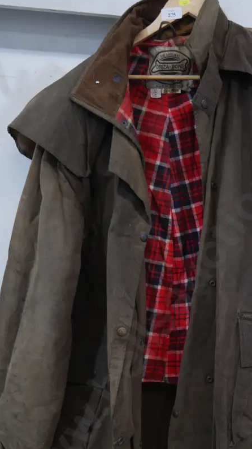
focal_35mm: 45
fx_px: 535
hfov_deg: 26.1
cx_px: 198
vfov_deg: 45.2
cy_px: 274
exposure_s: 1/60
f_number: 3.6
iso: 800
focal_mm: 16
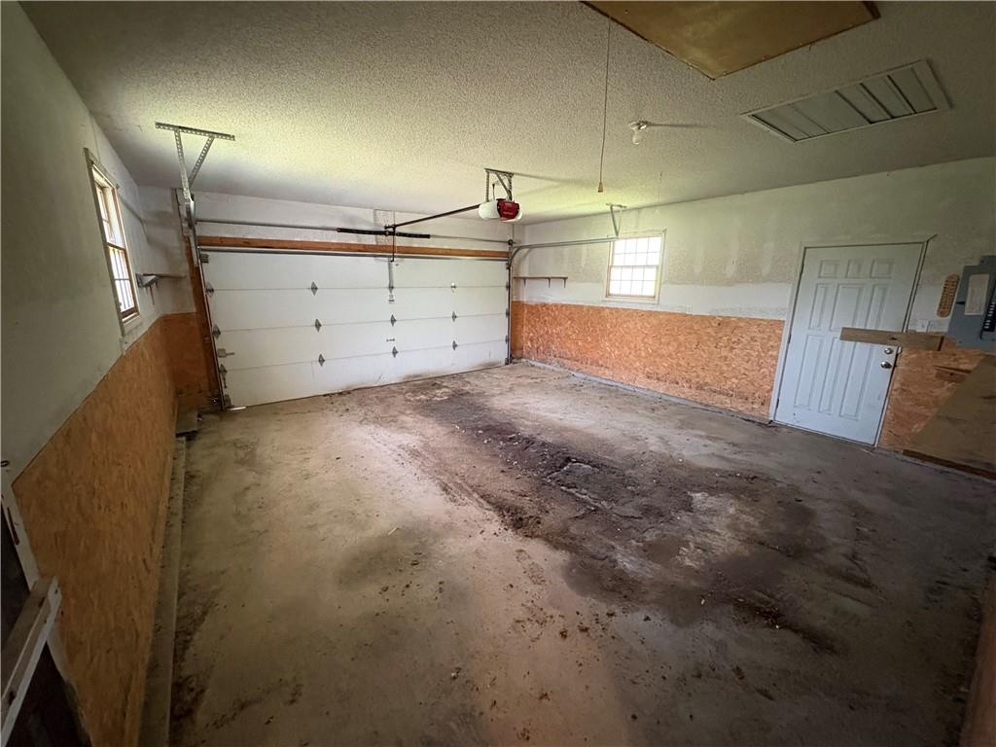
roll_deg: -0.5
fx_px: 403
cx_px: 498
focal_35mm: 14
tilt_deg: -14.5
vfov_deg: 85.7
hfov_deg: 102.1
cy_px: 374
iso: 800
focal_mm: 2.22
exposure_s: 1/40
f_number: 2.2
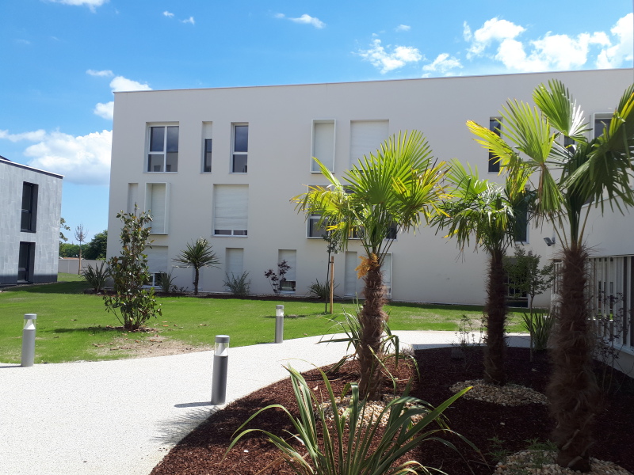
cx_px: 317
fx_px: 495
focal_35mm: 27
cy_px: 238
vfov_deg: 51.4
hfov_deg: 65.3
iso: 40
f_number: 1.9
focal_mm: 3.6
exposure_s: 1/1168
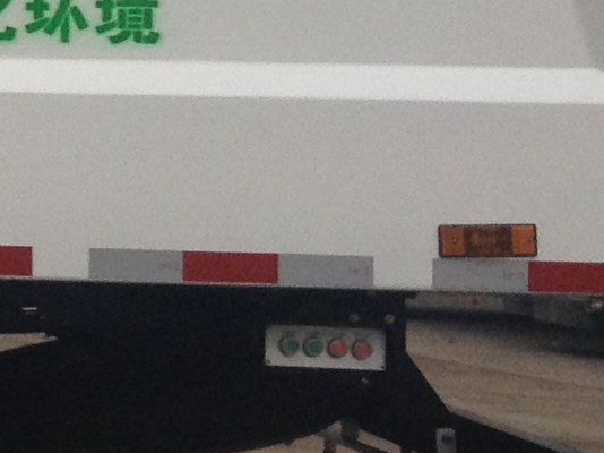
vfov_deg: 6.9
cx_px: -958
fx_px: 3732
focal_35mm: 214
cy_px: -94
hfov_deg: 8.3
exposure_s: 1/233
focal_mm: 4.28
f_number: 2.4
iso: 50
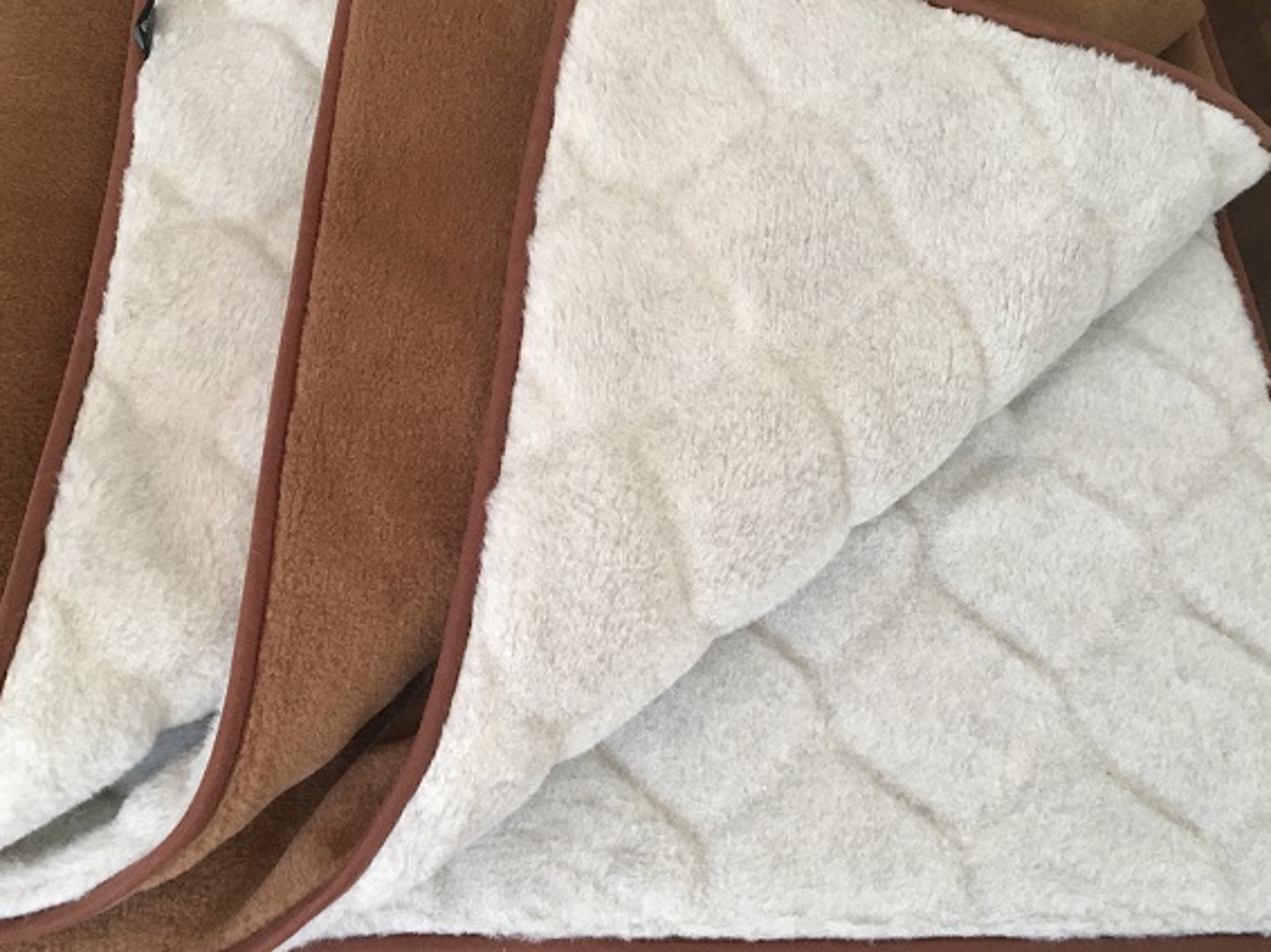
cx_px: 541
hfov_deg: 45.7
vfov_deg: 35.1
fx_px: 1505
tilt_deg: -58.0
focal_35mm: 41
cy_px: 409
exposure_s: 1/33
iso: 125
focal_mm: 4.15
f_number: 2.2
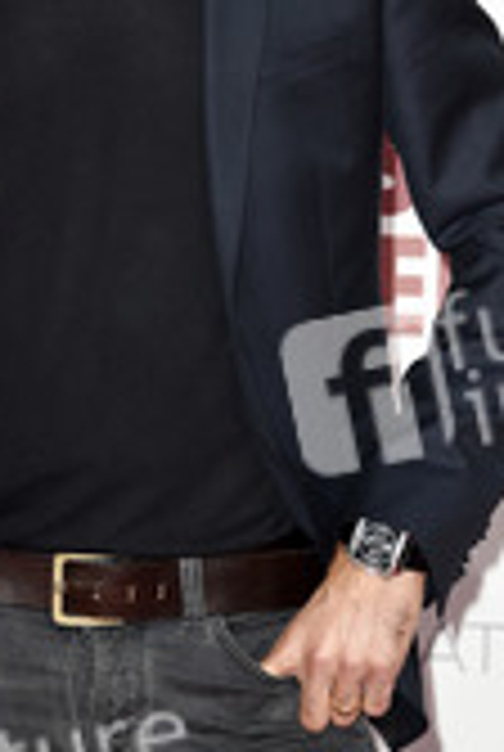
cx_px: 106
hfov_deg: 3.8
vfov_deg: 5.7
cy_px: 144
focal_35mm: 359
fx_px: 7507
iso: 320
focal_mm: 150
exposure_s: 1/200
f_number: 5.6
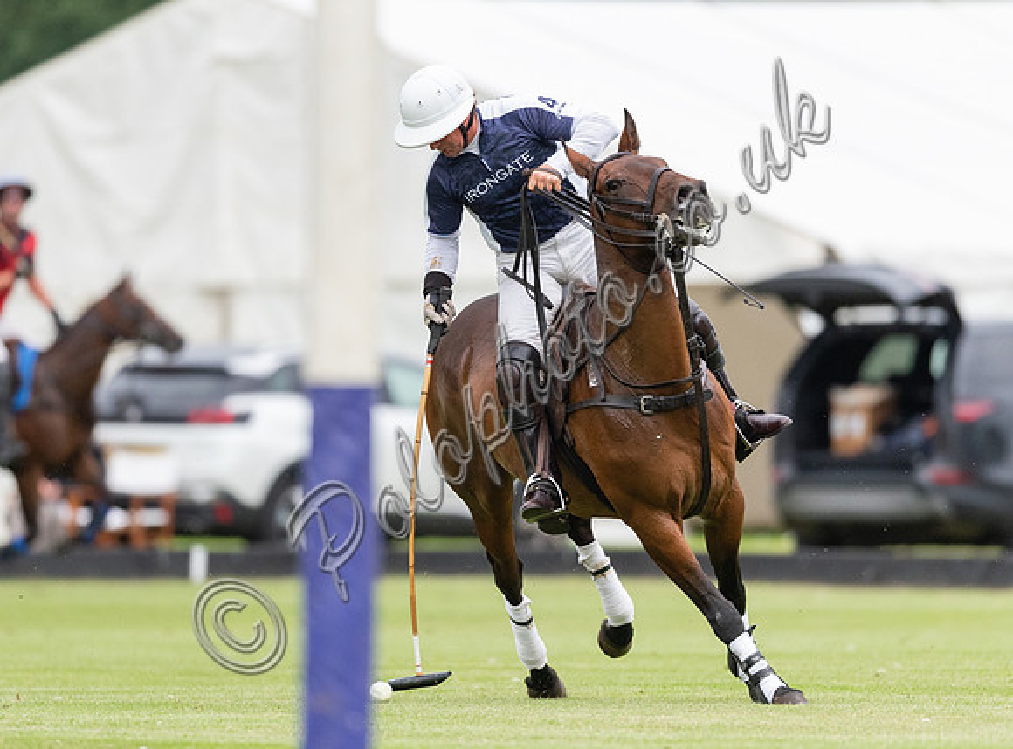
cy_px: 357
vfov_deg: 2.0
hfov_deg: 2.7
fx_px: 21114
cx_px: 423
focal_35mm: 725
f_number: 4
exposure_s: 1/4000
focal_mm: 500
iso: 1250
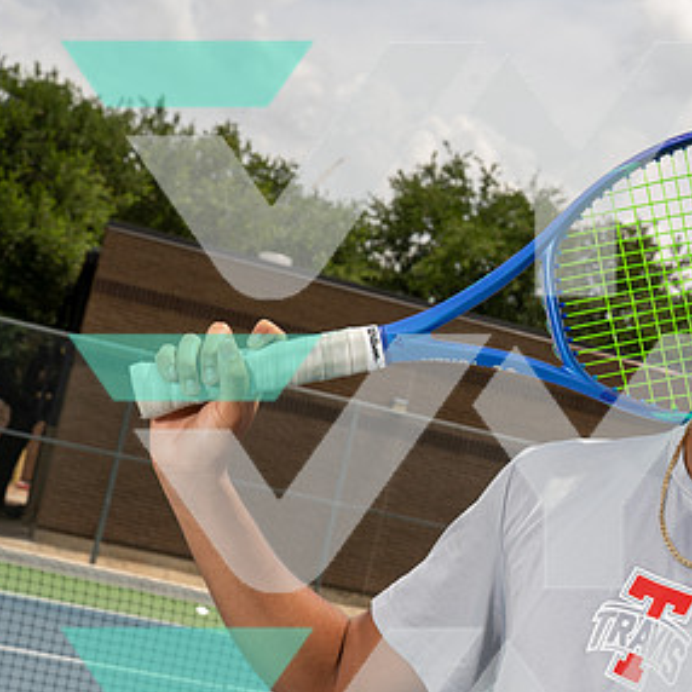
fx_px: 1832
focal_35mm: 81
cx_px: 685
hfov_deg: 20.7
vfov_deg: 21.3
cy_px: 463
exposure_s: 1/250
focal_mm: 47
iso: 100
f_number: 11
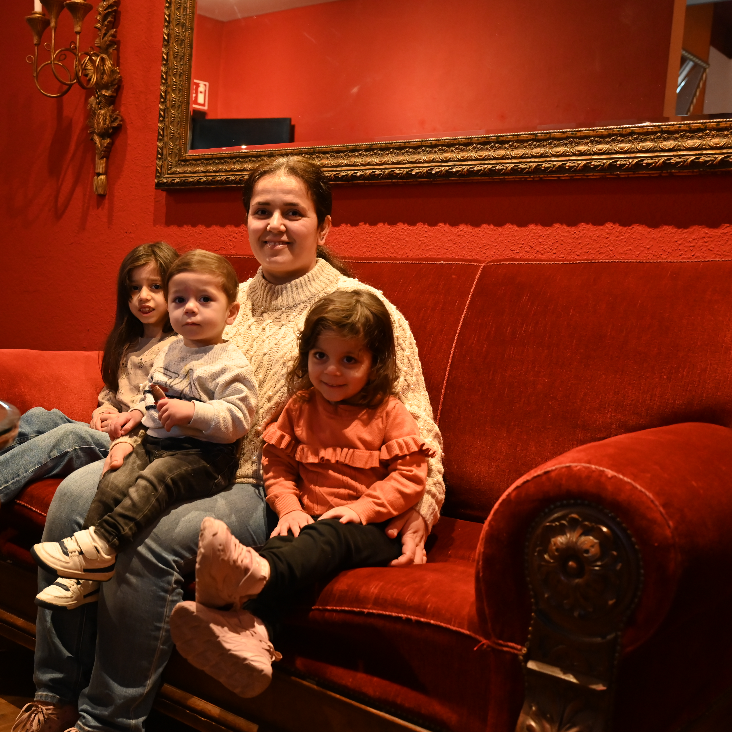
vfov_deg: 41.3
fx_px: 972
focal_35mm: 41
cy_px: 362
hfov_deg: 40.9
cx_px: 267
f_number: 4
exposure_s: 1/100
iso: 3200
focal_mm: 31.5
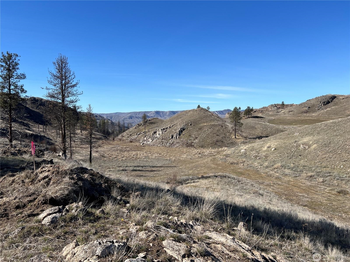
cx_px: 175
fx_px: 263
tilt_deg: -1.9
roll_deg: +0.2
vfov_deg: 53.1
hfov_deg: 67.3
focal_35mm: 26
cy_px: 131
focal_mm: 5.7
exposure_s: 1/4444
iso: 50
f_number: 1.5
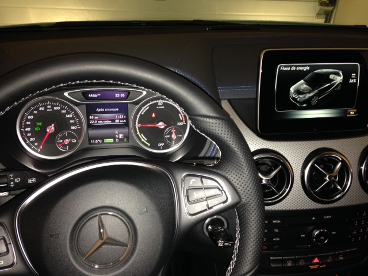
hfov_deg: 55.4
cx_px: 184
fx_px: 351
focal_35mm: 33
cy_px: 138
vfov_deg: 42.9
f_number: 2.4
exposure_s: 1/16
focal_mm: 4.12
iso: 200
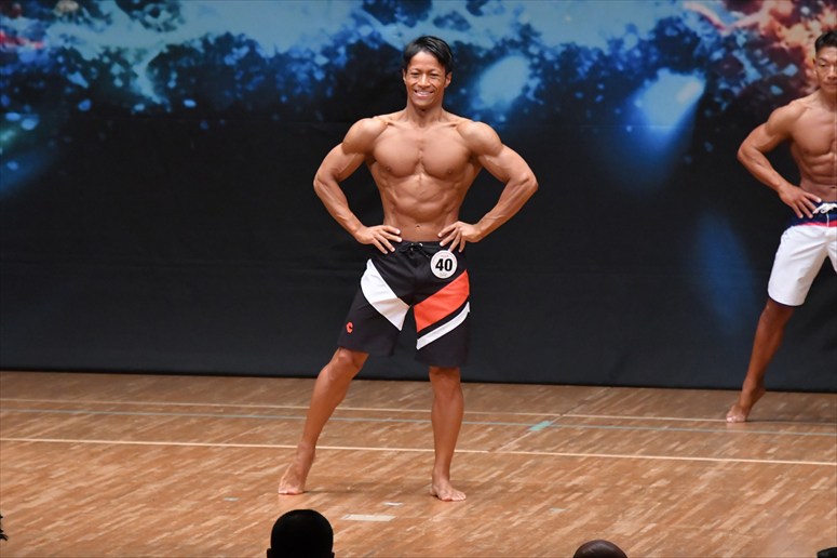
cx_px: 418
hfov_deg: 7.2
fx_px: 6623
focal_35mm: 285
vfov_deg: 4.8
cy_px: 279
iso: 6400
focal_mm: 190
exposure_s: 1/400
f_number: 5.6
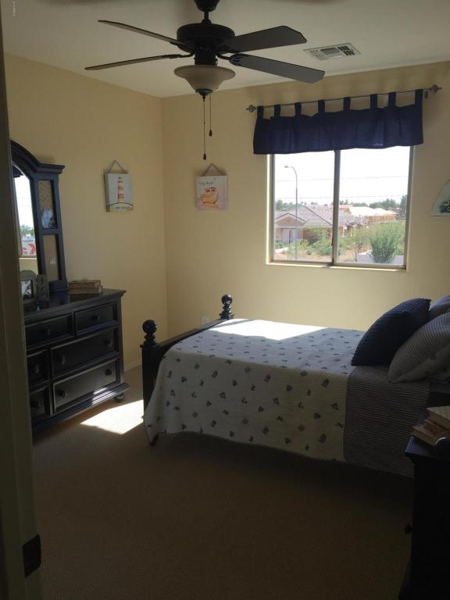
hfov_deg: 48.2
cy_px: 300
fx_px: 503
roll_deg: +0.5
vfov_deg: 61.7
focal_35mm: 29
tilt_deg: -9.0
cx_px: 225
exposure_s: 1/465
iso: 32
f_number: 2.2
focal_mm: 4.15
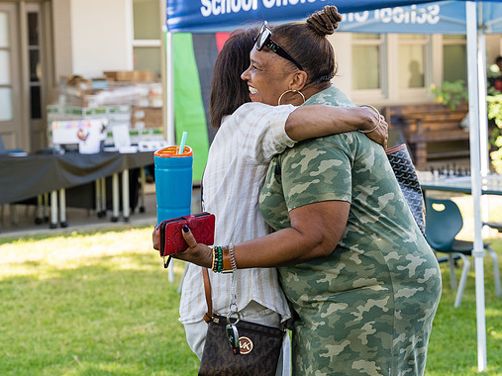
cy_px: 174
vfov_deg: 20.2
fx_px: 1058
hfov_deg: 26.7
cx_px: 270
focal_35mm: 73
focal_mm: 50
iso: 320
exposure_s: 1/400
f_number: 4
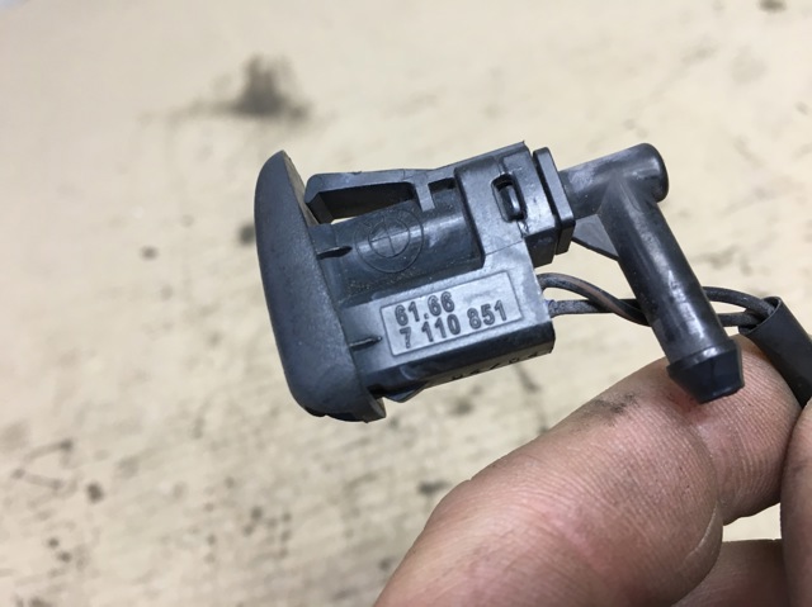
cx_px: 406
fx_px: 680
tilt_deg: -43.2
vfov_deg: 48.2
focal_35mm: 29
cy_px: 304
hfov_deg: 61.7
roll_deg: +21.6
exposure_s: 1/33
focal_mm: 4.15
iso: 80
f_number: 2.2
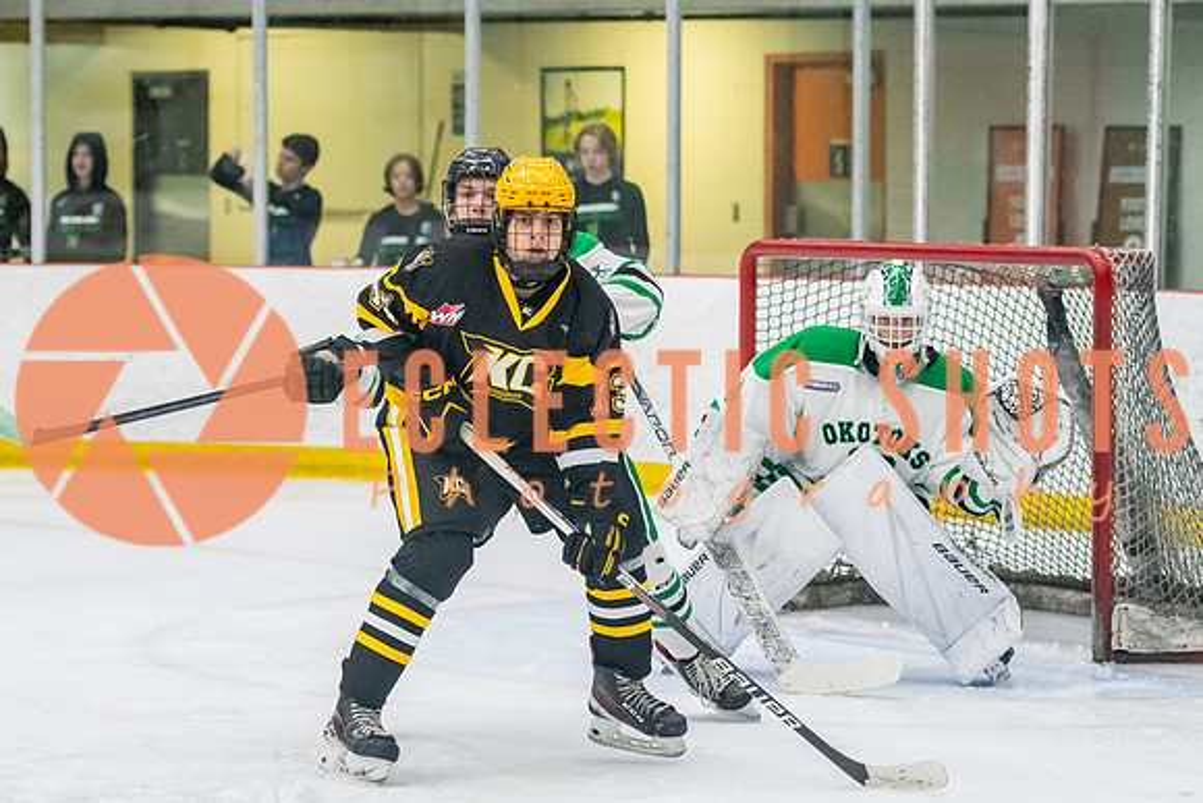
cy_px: 393
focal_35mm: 156
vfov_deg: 8.8
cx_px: 566
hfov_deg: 13.1
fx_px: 5219
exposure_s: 1/800
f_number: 2.8
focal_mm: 86
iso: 4000
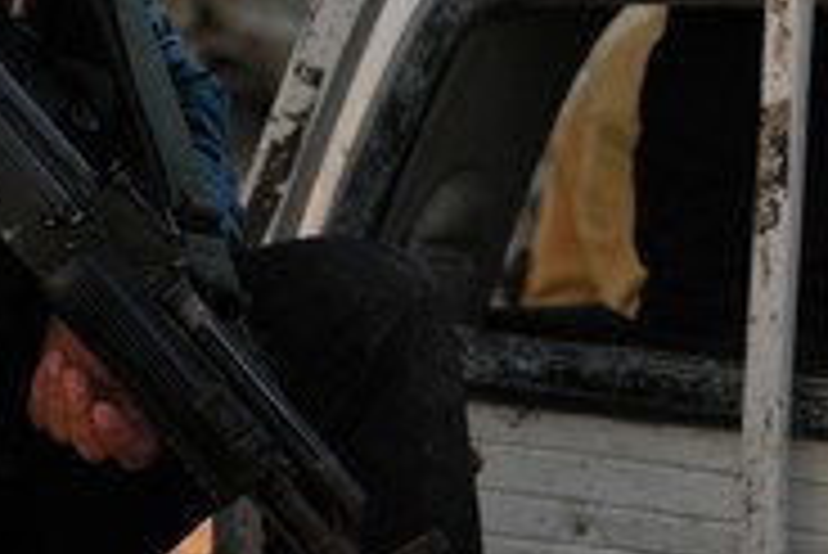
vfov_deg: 6.9
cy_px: -43
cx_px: 562
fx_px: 4538
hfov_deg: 10.4
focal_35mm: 197
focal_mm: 55.9
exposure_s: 1/640
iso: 200
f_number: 3.5
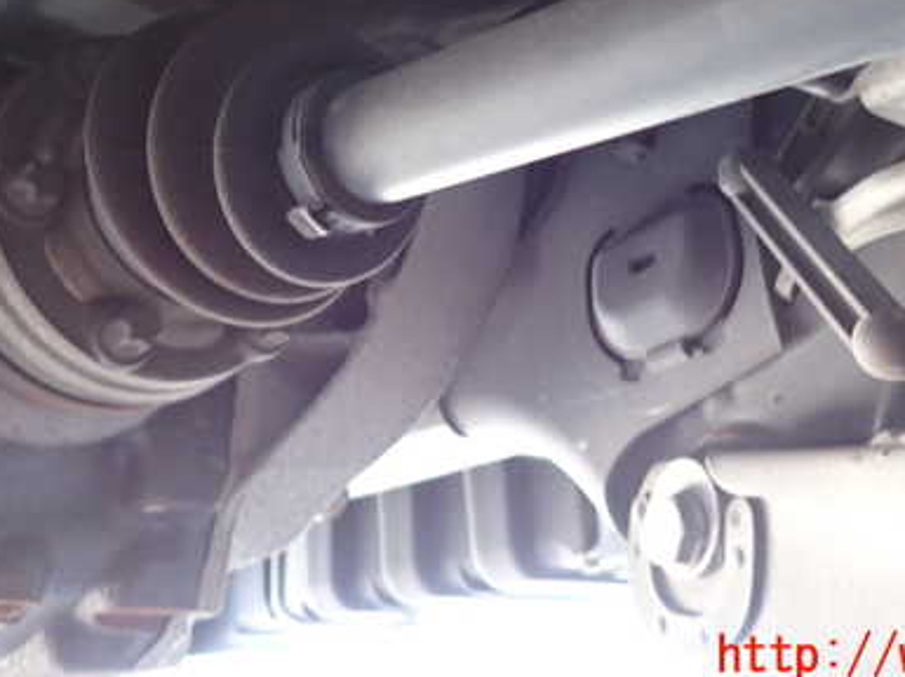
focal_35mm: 39
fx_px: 1019
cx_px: 543
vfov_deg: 35.8
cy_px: 157
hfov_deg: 47.6
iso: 250
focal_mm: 4.5
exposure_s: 1/30
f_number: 2
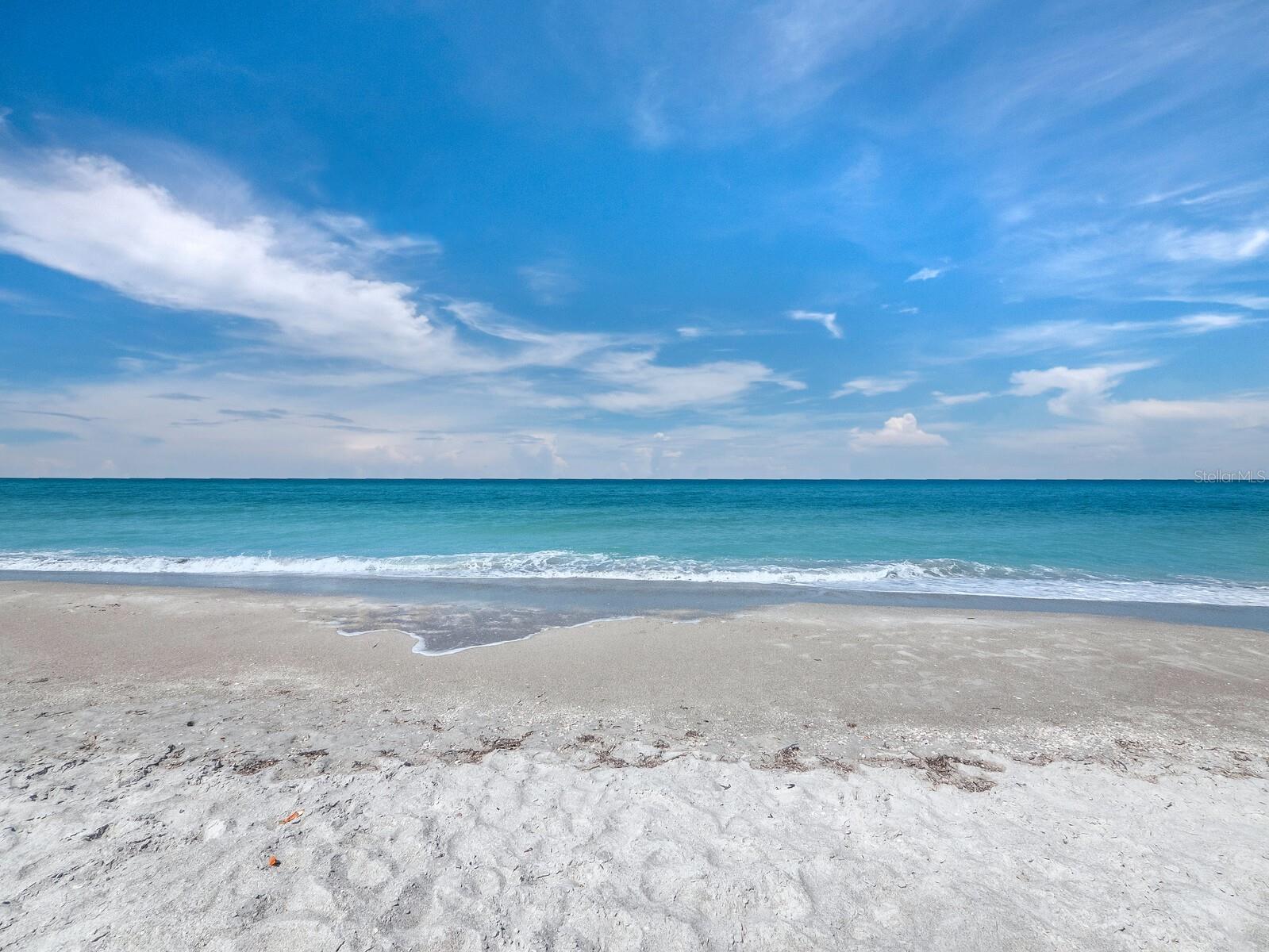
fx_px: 513
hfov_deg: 102.1
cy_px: 476
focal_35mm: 14
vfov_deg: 85.7
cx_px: 634
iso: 400
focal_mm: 7
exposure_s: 1/2000
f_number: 8
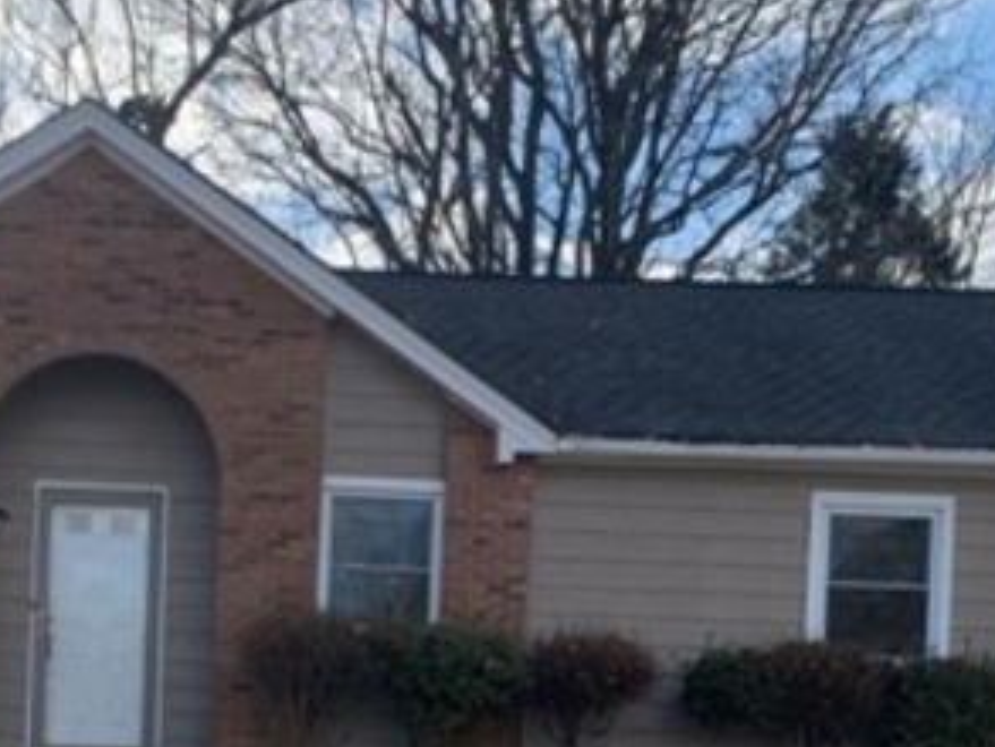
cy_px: 767
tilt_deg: +1.2
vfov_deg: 20.0
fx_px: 2042
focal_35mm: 71
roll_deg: -2.8
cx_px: 336
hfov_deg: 27.2
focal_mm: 4.25
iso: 25
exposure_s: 1/1250
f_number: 1.8
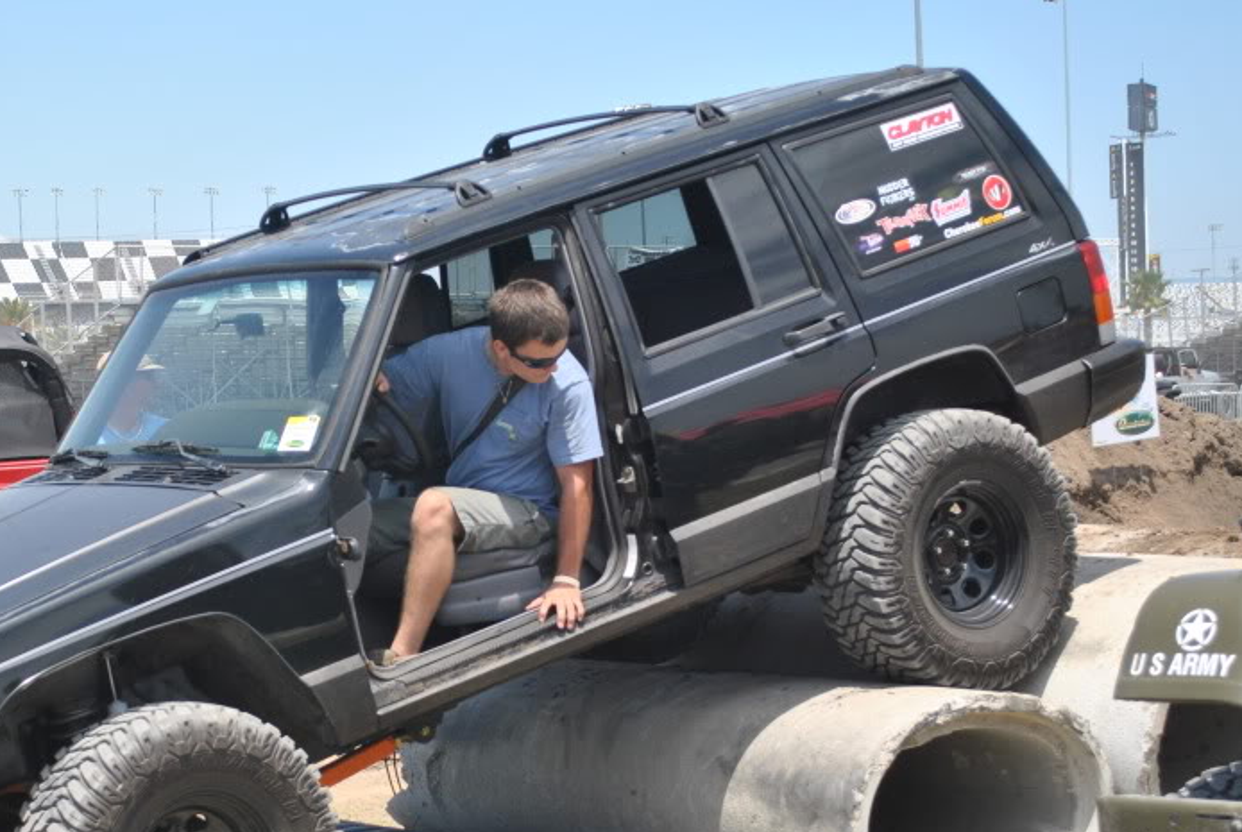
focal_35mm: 84
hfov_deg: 24.0
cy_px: 480
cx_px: 421
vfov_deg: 16.3
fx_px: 2902
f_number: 5
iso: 200
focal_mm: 38
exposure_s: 1/640
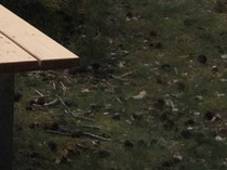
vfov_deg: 10.1
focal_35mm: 142
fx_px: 930
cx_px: -188
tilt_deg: -12.8
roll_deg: -0.9
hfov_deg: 12.6
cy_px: -82
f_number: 2.4
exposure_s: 1/1031
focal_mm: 3.3
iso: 25
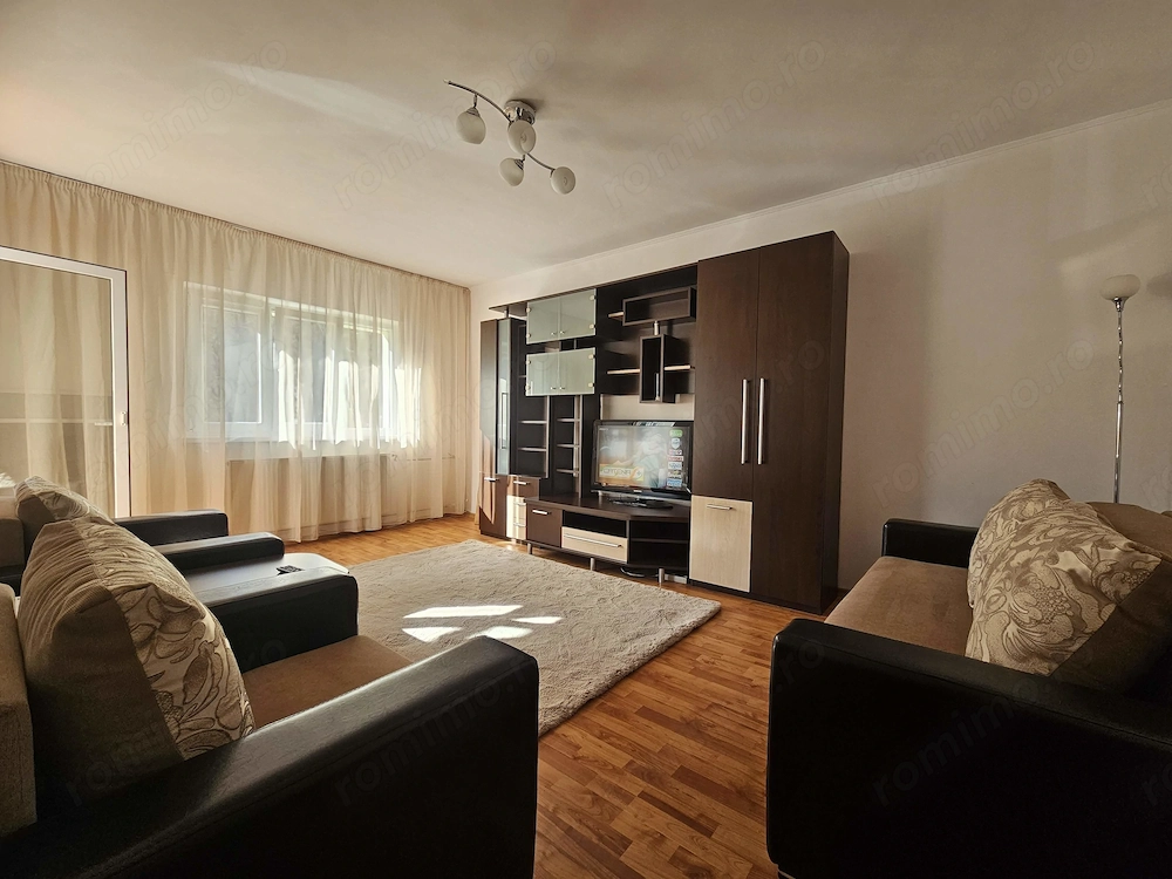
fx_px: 440
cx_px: 586
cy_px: 440
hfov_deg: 106.2
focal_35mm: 13
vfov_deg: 89.9
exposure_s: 1/100
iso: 64
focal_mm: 2.2
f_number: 2.2
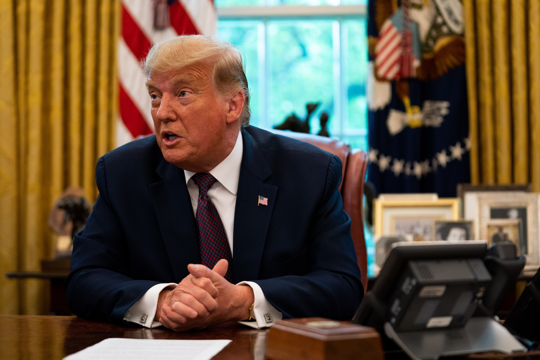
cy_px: 180
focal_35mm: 72
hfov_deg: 28.1
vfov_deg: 18.9
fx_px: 1080
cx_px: 270
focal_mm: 72
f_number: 2.8
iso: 2000
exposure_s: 1/200
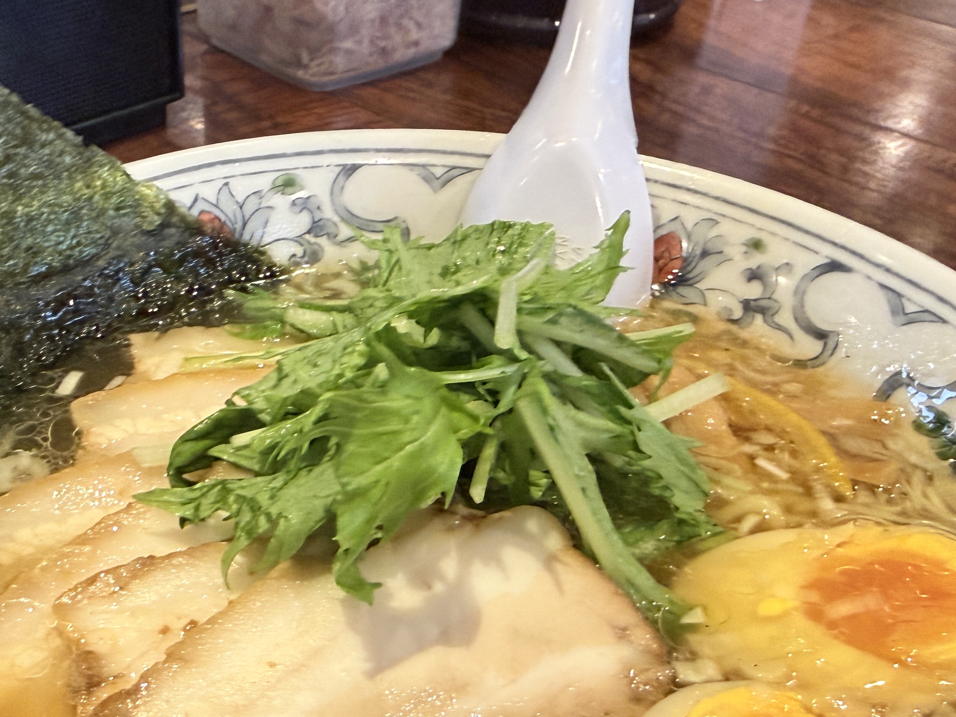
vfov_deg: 33.8
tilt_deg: -39.3
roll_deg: -1.8
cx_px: 444
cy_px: 519
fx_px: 1160
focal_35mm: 42
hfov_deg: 44.8
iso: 320
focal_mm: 2.22
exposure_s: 1/60
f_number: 2.2
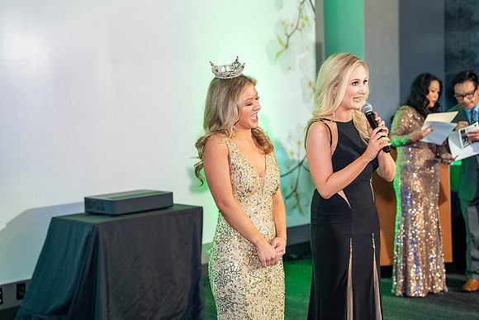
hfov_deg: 30.5
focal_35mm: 66
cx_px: 240
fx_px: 878
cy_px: 160
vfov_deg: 20.6
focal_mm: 66
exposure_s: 1/125
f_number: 2.8
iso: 3200
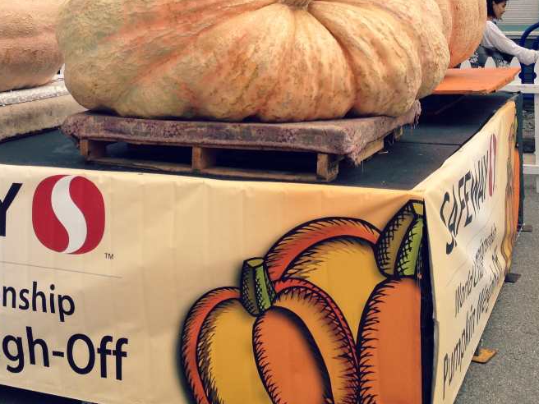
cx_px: 170
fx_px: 997
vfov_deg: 22.4
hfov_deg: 30.0
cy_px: 39
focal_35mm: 64
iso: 50
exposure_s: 1/1314
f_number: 2.4
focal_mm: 4.28
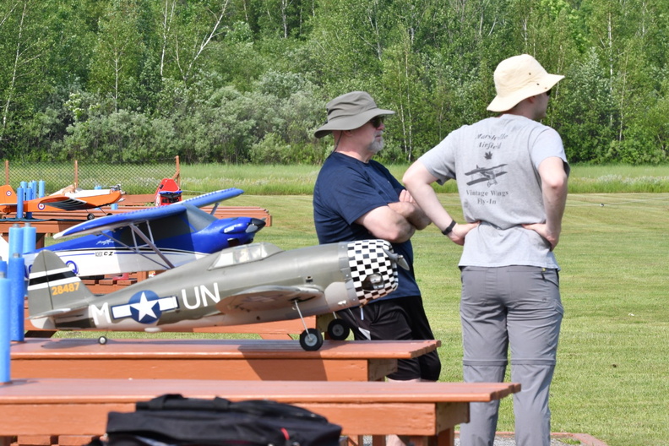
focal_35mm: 225
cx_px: 334
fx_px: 4181
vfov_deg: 6.1
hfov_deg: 9.1
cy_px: 223
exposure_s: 1/800
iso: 800
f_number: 14
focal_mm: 150
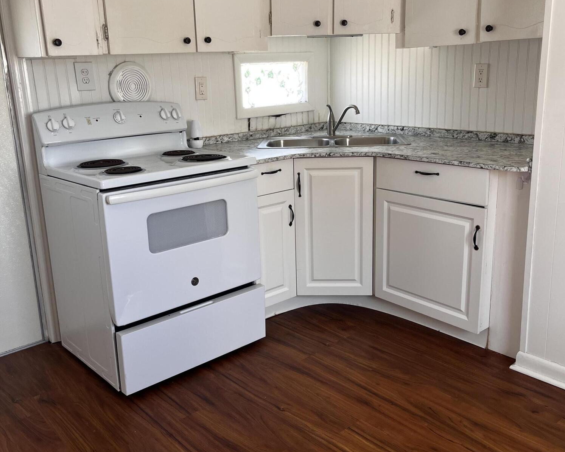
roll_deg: +2.4
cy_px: 209
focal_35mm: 34
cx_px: 283
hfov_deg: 52.9
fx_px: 568
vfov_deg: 43.3
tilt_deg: -13.7
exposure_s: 1/121
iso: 64
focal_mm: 5.1
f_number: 1.6
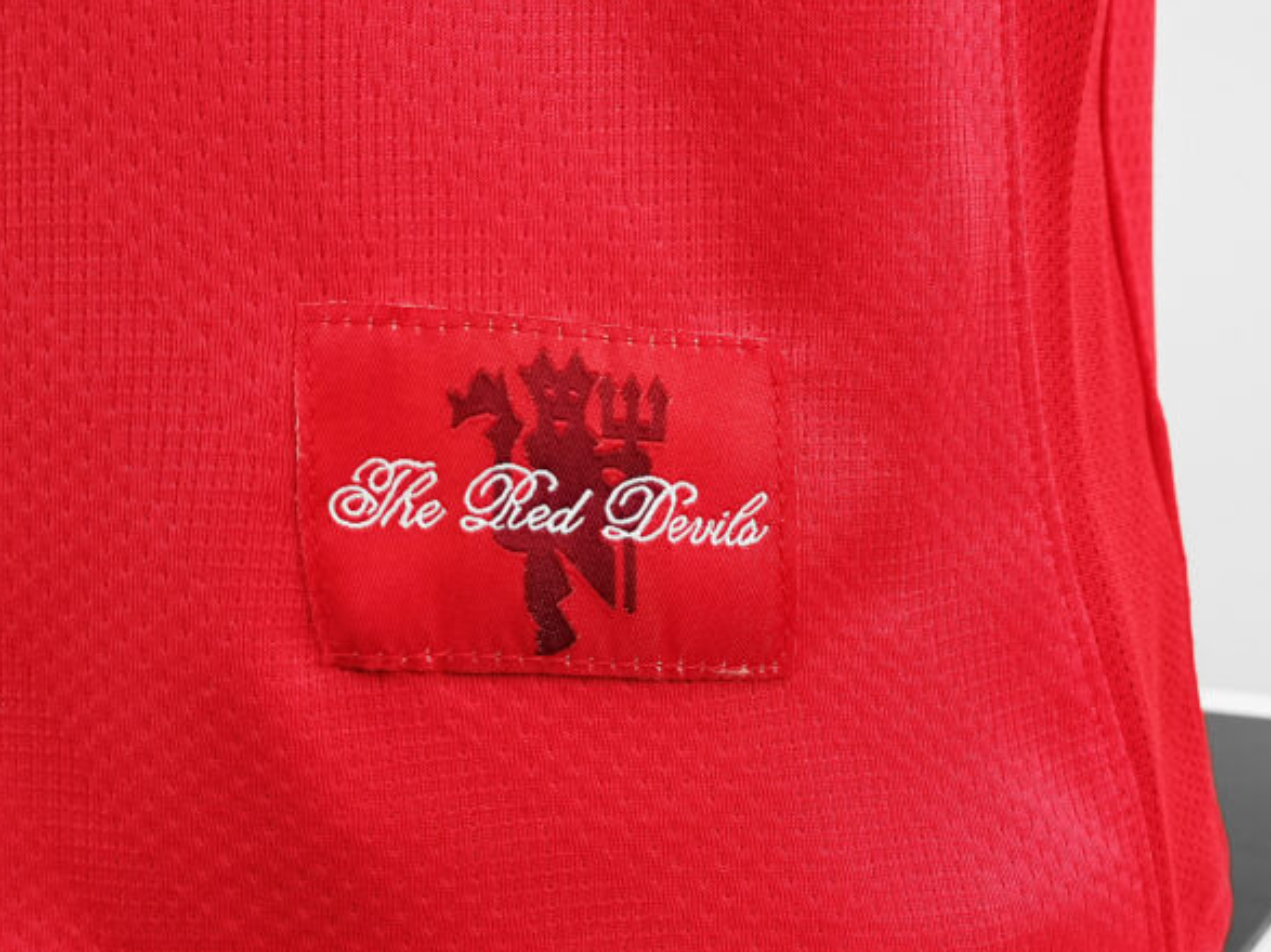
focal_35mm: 46
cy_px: 485
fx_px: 1689
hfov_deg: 41.2
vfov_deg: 31.5
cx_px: 637
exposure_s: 1/50
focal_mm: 5.58
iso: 250
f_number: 1.8
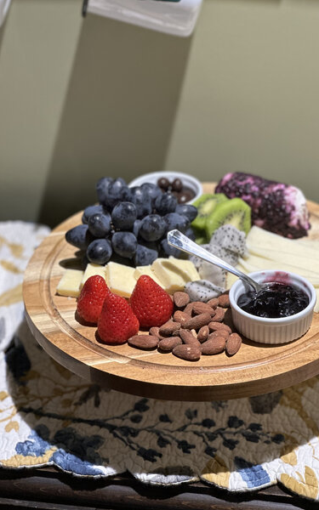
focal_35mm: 87
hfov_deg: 15.0
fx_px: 1210
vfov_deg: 23.8
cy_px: 258
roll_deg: +1.3
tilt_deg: -32.9
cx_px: 197
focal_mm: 9
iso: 160
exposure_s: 1/40
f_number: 2.8
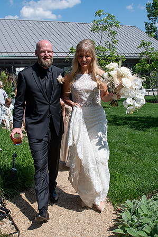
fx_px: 286
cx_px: 74
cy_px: 123
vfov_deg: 45.1
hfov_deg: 30.8
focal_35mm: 43
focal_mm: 26
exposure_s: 1/200
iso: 100
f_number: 10
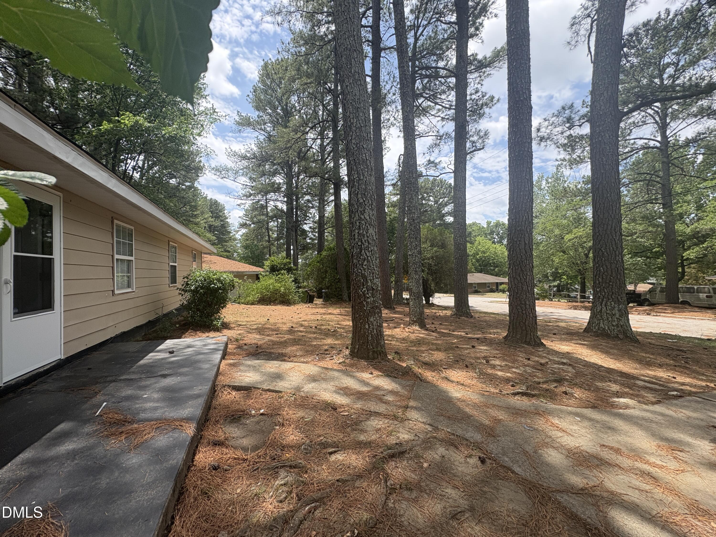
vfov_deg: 85.7
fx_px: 290
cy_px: 268
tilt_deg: +1.9
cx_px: 358
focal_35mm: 14
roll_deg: +1.5
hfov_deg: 102.1
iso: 64
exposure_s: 1/932
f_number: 2.2
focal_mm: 2.22
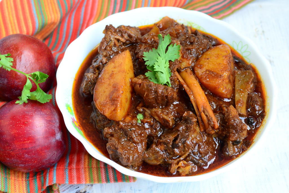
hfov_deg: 35.0
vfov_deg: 23.8
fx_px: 458
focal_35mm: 57
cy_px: 96
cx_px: 144
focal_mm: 38
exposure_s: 1/30
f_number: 8
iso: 400
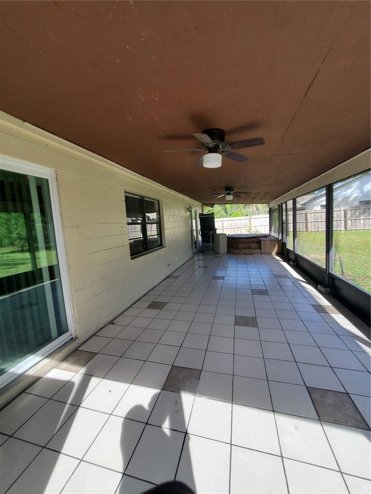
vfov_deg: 106.2
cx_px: 186
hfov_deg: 89.9
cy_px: 247
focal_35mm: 13
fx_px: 186
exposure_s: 1/159
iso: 50
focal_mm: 1.8
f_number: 2.2
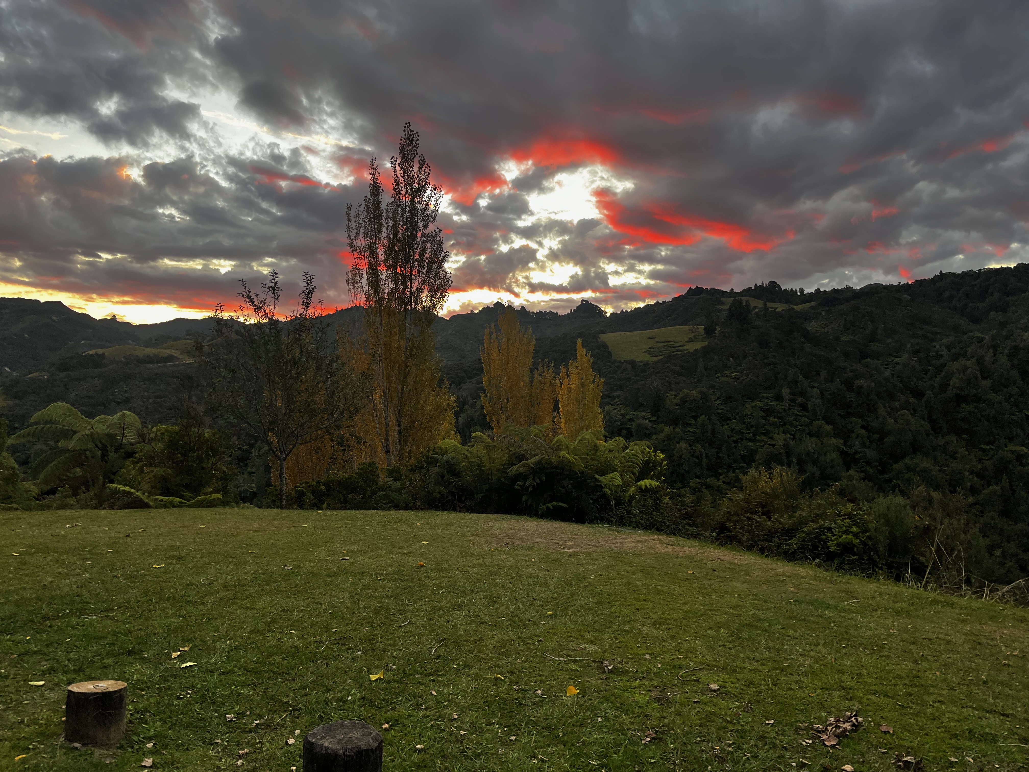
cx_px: 514
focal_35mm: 26
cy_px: 386
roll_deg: +1.1
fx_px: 773
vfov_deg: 53.1
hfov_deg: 67.3
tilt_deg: +0.4
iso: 80
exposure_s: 1/121
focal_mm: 5.1
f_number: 1.6
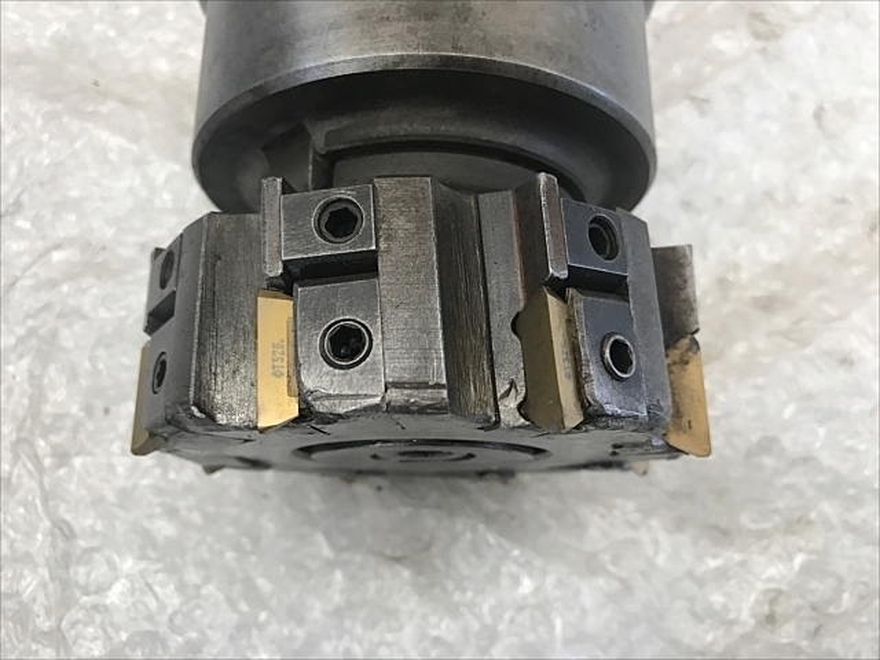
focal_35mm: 28
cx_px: 440
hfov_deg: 63.4
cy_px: 330
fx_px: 712
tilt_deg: -73.5
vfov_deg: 49.7
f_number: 1.8
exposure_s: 1/30
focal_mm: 3.99
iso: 32
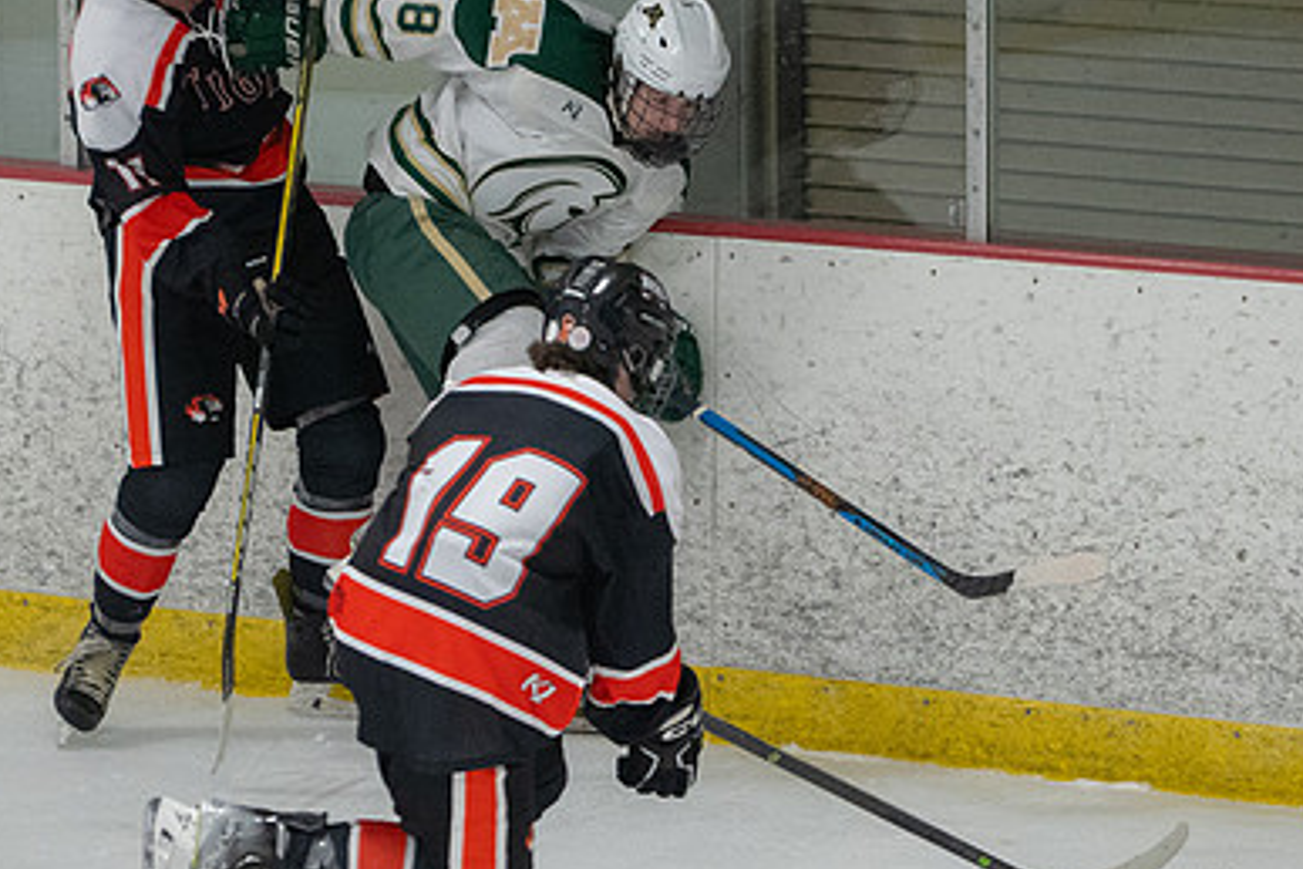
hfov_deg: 4.8
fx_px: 15562
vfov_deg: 3.2
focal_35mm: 430
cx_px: 733
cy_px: 341
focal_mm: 200
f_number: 4.5
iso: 8000
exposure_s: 1/1000
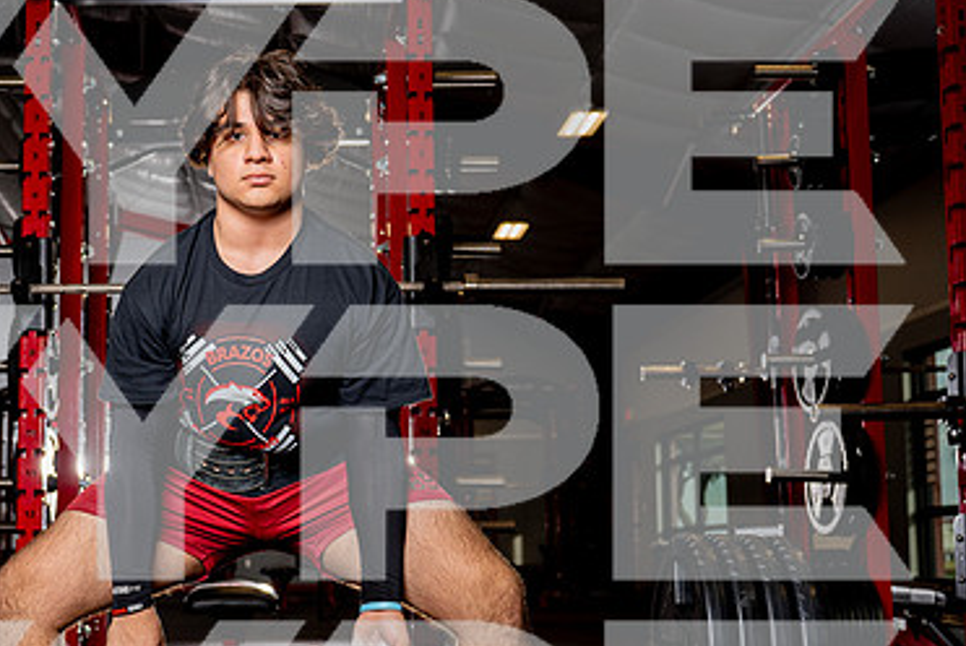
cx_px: 250
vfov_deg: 26.8
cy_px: 444
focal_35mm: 50
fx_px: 1343
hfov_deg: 38.6
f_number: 4
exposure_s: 1/250
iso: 100
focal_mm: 32
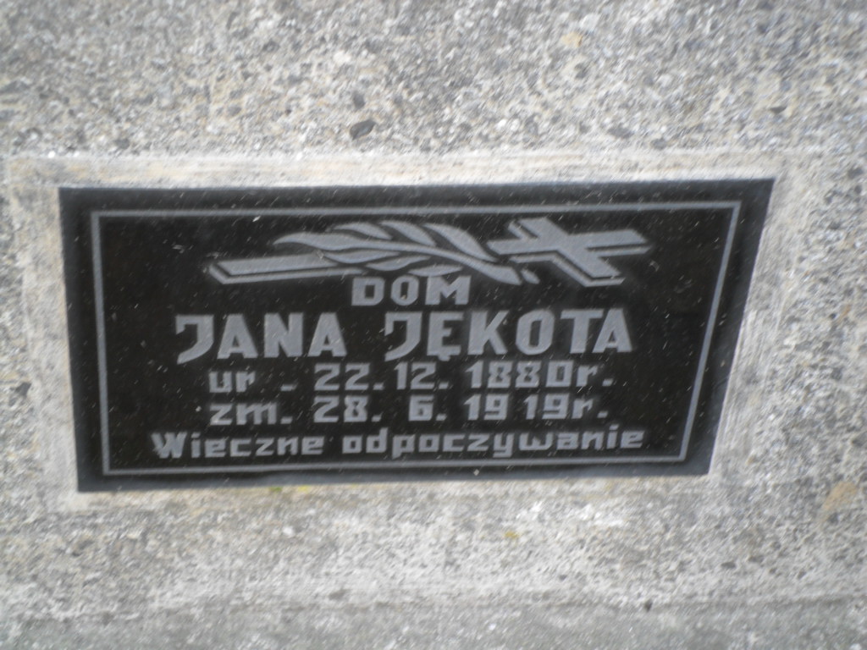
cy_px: 325
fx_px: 2705
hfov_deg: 18.2
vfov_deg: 13.7
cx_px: 434
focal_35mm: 108
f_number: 5
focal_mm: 19.6
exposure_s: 1/60
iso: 100
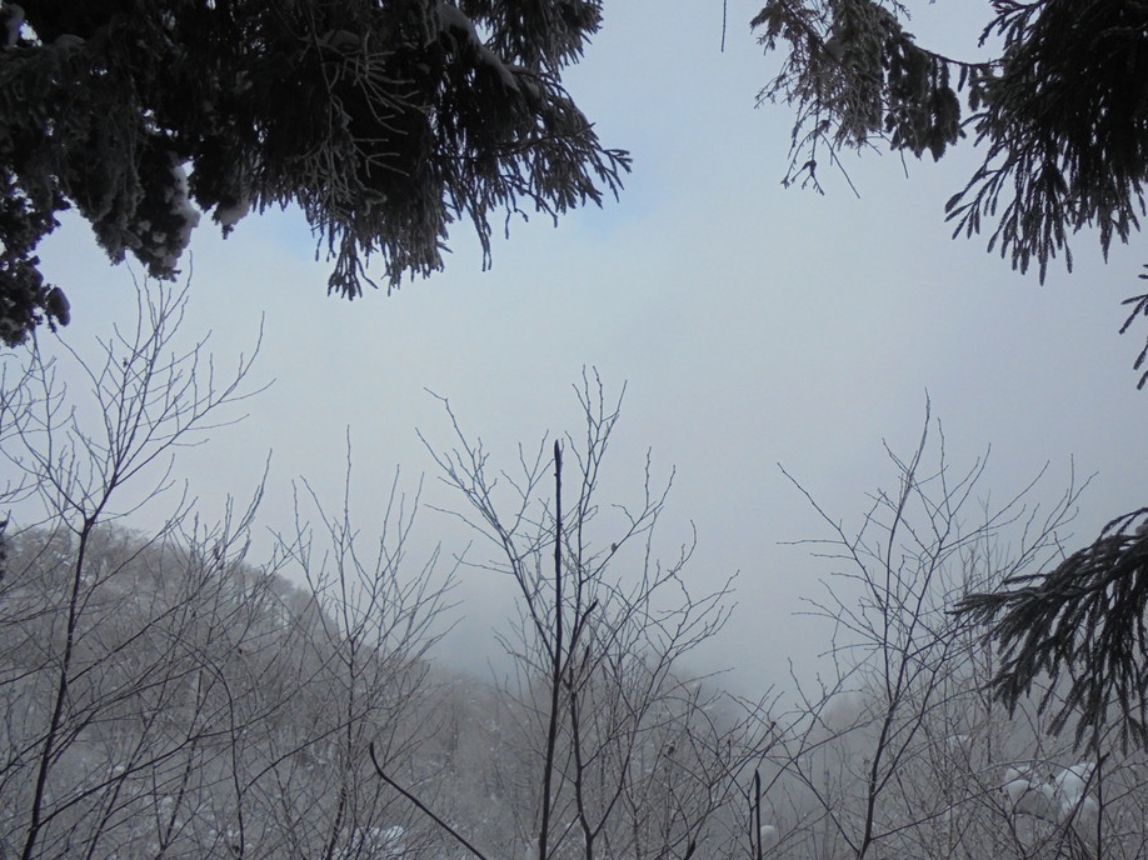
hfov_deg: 53.2
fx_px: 1127
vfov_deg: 41.7
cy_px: 495
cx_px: 733
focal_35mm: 34
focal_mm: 4.6
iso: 100
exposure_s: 1/160
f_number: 11.5
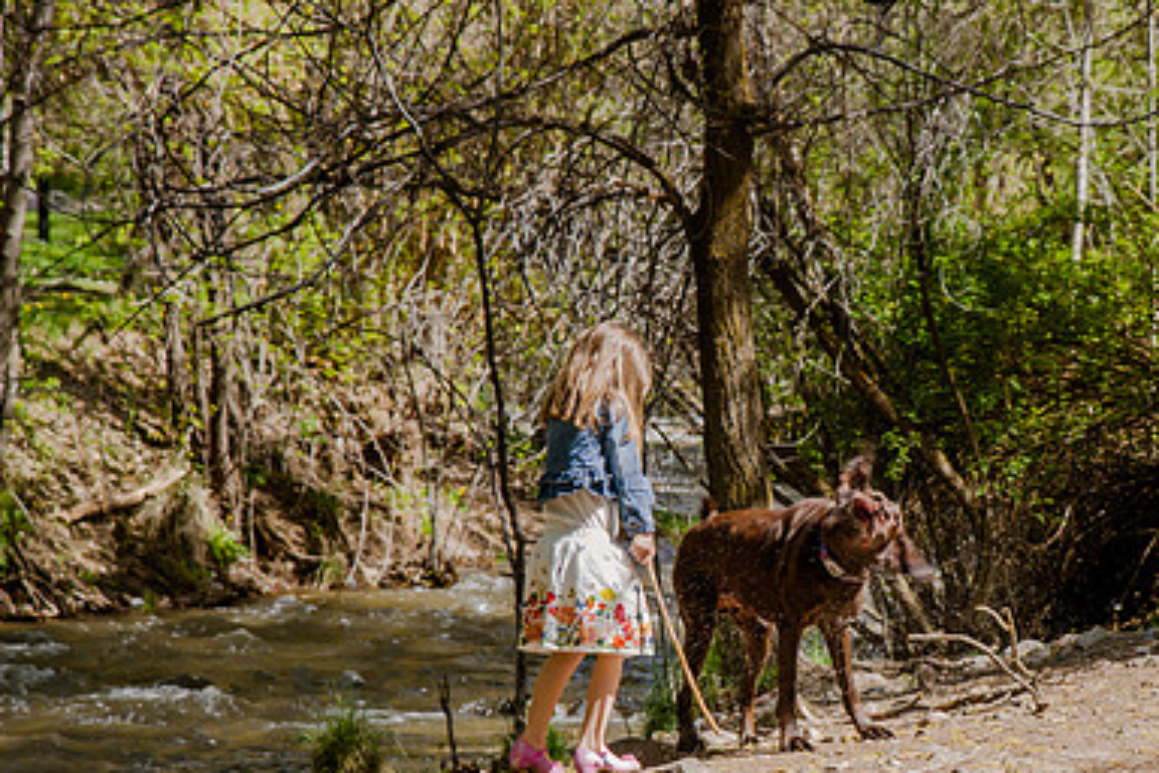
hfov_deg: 13.8
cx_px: 863
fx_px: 4764
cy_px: 551
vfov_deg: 9.3
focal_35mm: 148
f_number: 7.1
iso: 200
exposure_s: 1/160
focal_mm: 98
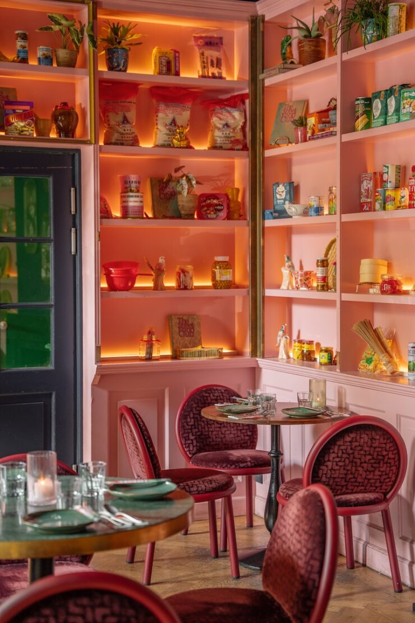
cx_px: 208
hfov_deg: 19.5
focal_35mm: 70
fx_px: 1210
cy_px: 312
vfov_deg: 28.8
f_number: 2.8
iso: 320
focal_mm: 70
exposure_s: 1/80
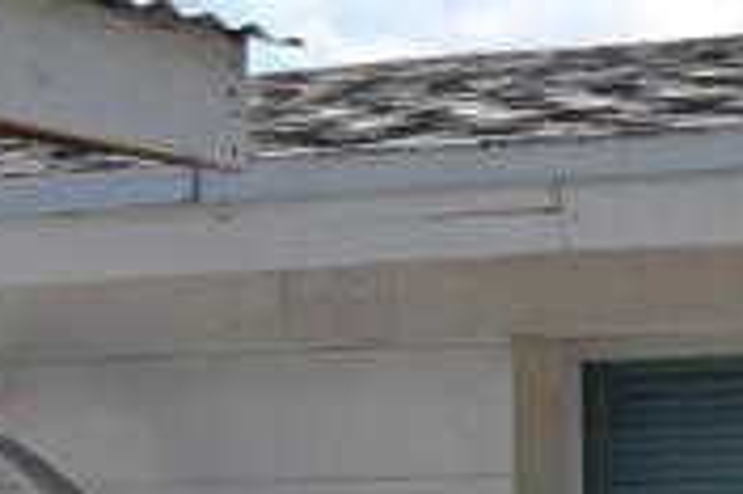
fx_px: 3382
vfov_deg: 8.0
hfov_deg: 11.1
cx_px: 1592
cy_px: 912
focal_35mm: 164
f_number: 7.1
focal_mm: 20
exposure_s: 1/200
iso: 100
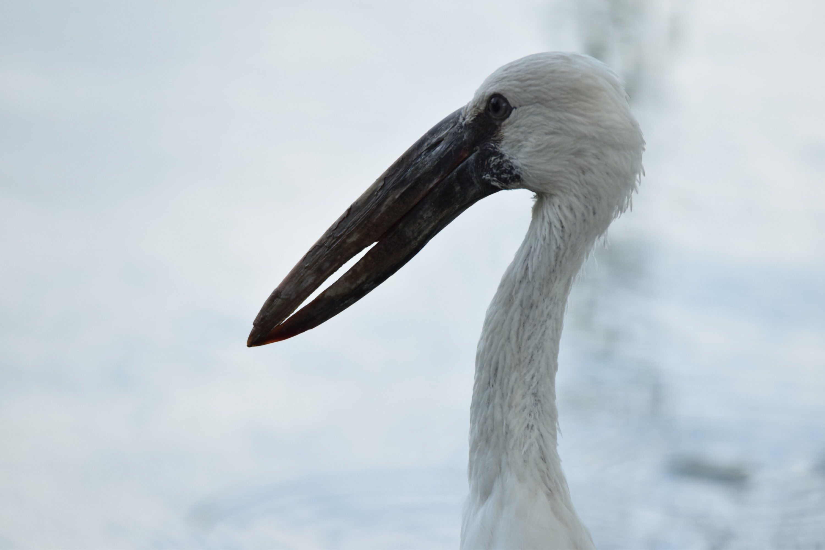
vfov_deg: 1.5
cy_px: 275
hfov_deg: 2.3
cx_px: 412
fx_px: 20623
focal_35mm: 900
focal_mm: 600
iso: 1400
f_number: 6.3
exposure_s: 1/1600
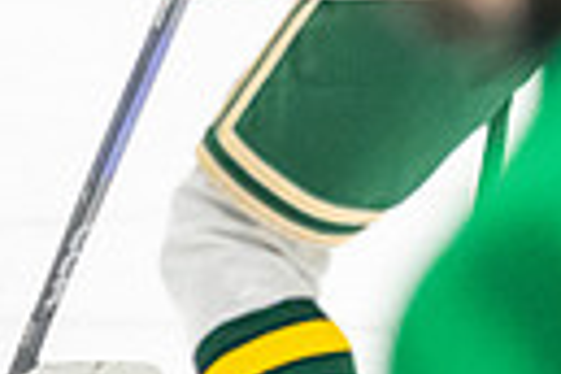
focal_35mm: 652
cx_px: -884
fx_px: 10160
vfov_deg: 2.1
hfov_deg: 3.1
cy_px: -419
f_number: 2.8
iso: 3200
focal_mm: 102
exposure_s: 1/800
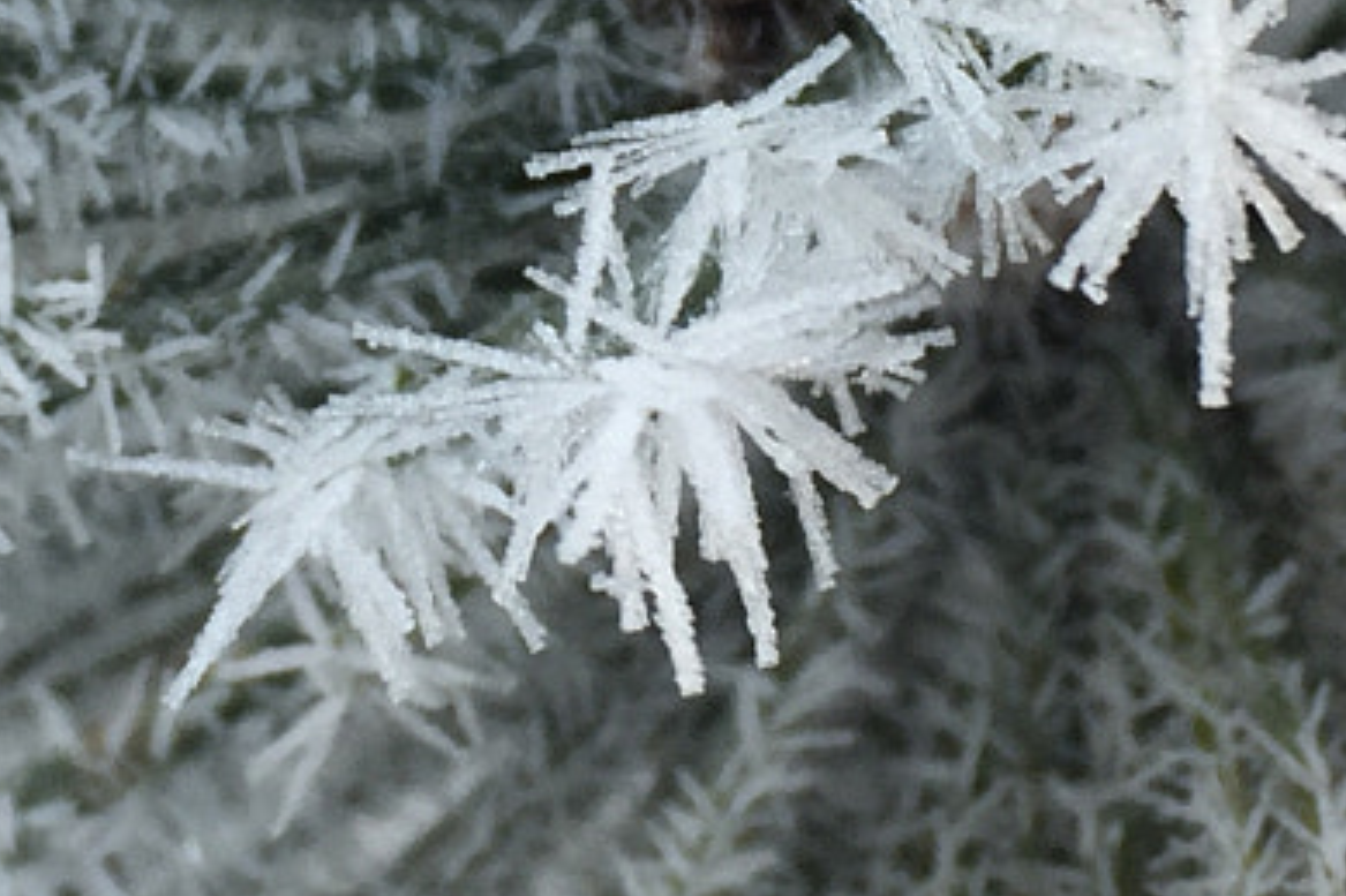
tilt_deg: -3.3
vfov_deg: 10.9
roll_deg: -1.6
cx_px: 332
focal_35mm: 124
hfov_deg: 16.4
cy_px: -93
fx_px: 4634
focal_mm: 4.15
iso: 32
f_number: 2.2
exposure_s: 1/100
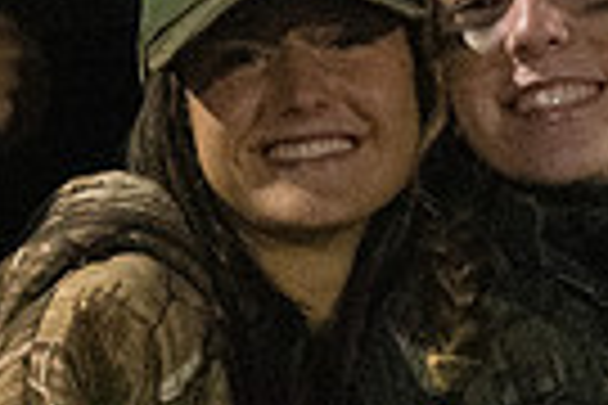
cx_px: 392
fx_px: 20164
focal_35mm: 1194
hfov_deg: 1.7
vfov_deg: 1.2
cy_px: 297
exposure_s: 1/500
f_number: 5
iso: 8000
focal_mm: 185
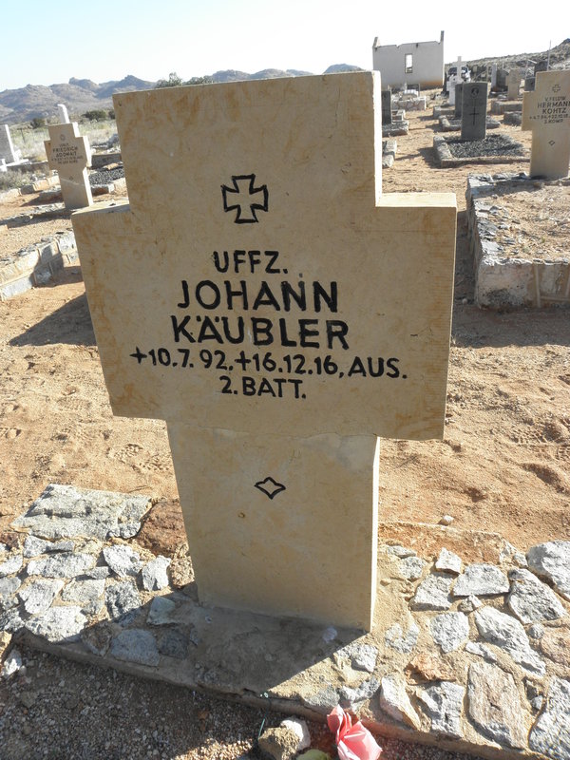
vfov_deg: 67.3
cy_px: 380
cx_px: 285
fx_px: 571
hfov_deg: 53.1
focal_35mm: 26
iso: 64
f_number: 5.6
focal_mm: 4.6
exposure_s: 1/125
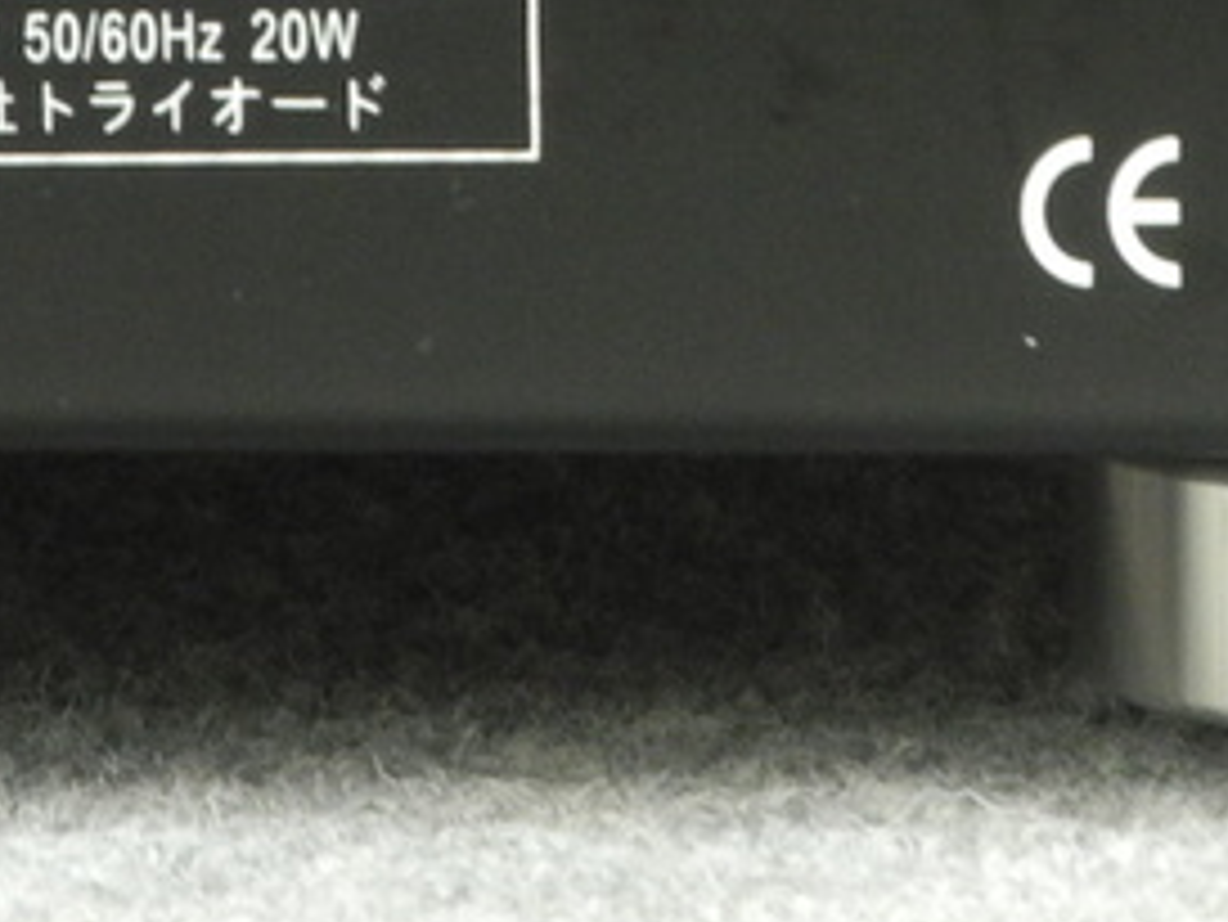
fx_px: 24950
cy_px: -378
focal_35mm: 703
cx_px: 877
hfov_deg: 2.8
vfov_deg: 2.1
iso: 400
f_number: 5.6
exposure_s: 1/5.8
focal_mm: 42.6
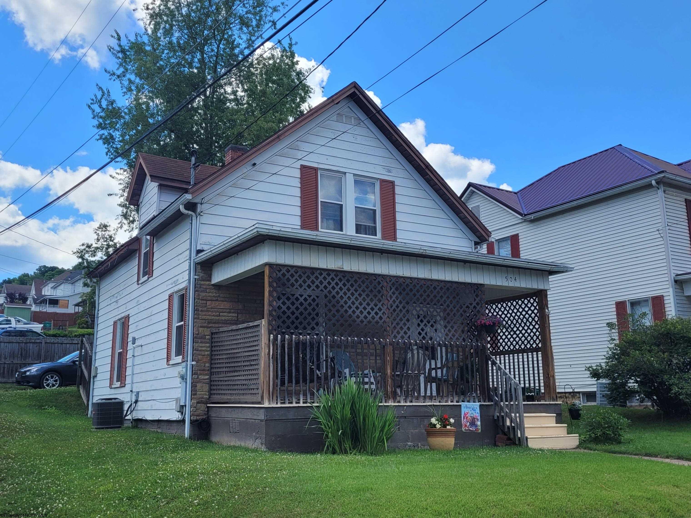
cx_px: 346
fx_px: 519
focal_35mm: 26
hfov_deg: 67.3
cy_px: 259
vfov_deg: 53.1
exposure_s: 1/1667
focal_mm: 5.4
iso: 40
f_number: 1.8
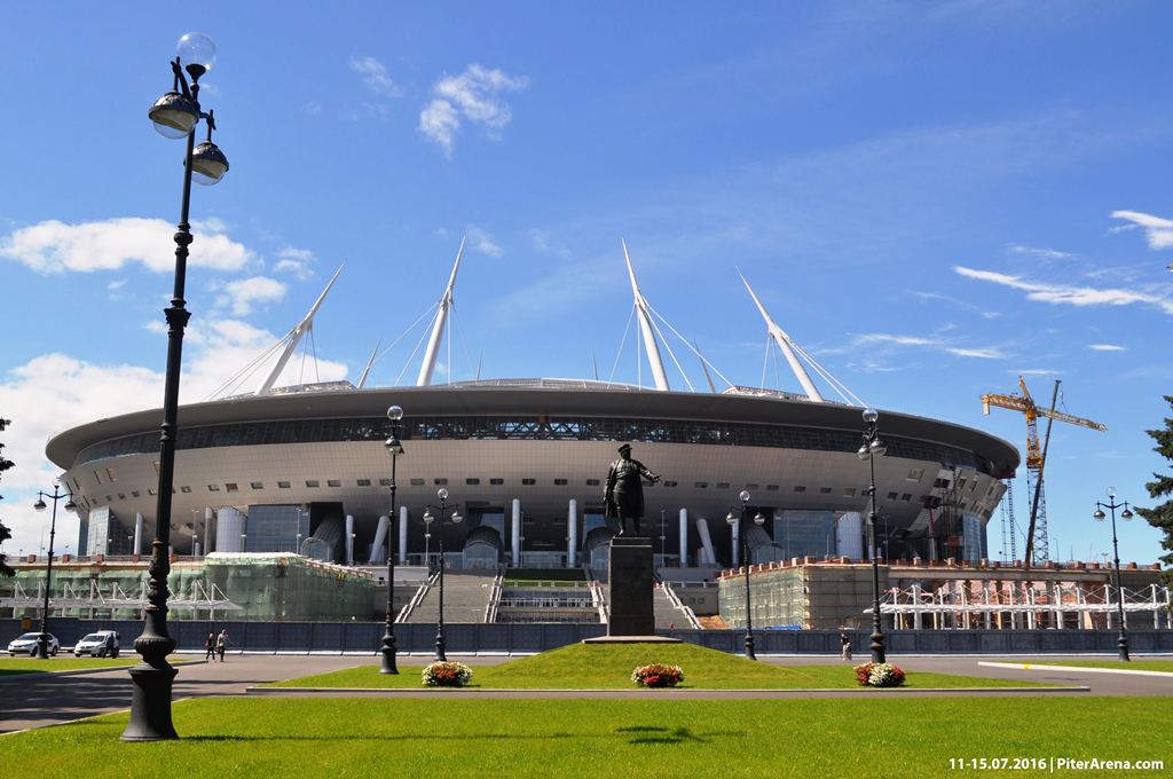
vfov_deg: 36.8
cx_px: 586
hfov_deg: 53.2
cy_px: 390
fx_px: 1172
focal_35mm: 36
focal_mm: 24
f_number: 10
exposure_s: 1/400
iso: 200
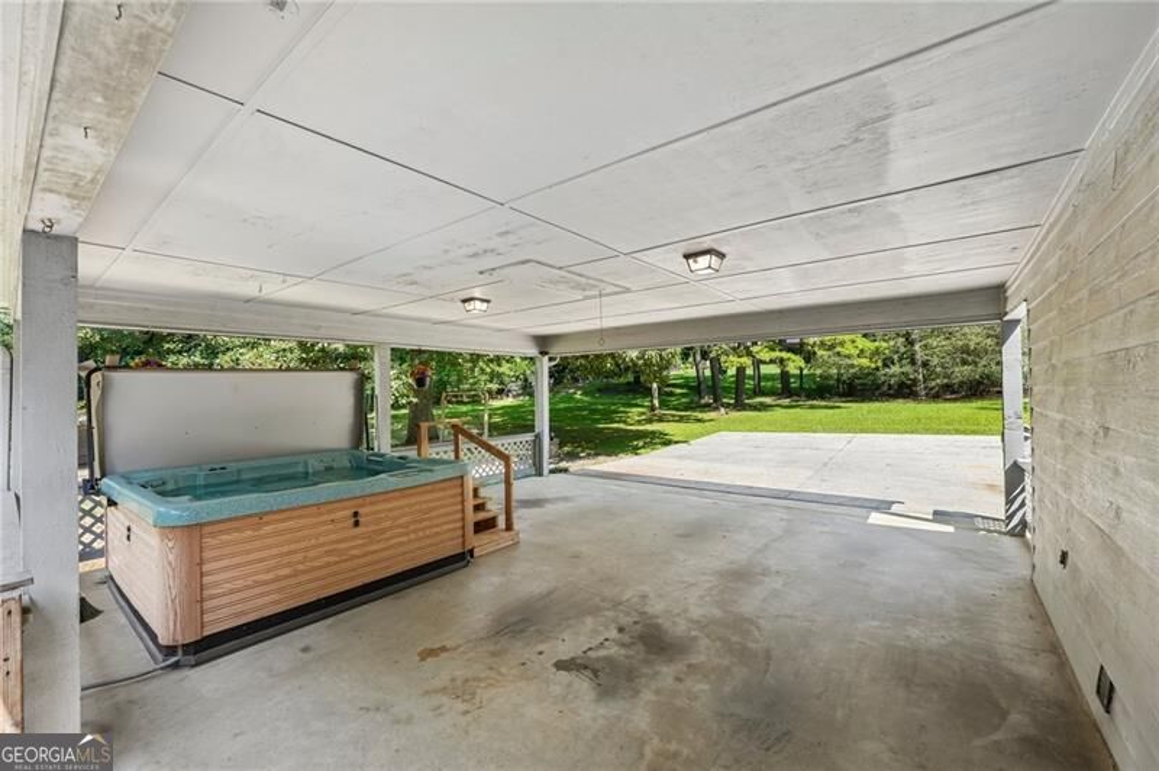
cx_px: 580
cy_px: 386
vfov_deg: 78.7
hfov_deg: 102.0
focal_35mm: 15
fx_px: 470
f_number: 8
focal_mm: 14.6
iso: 320
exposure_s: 1/100
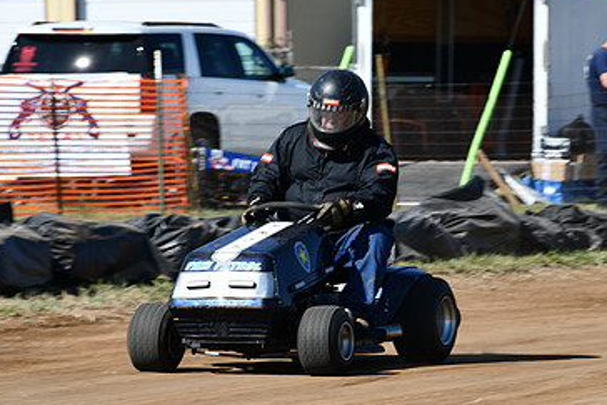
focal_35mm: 311
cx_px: 357
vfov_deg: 4.4
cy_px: 219
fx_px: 5246
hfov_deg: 6.6
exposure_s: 1/250
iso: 100
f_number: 8
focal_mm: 130
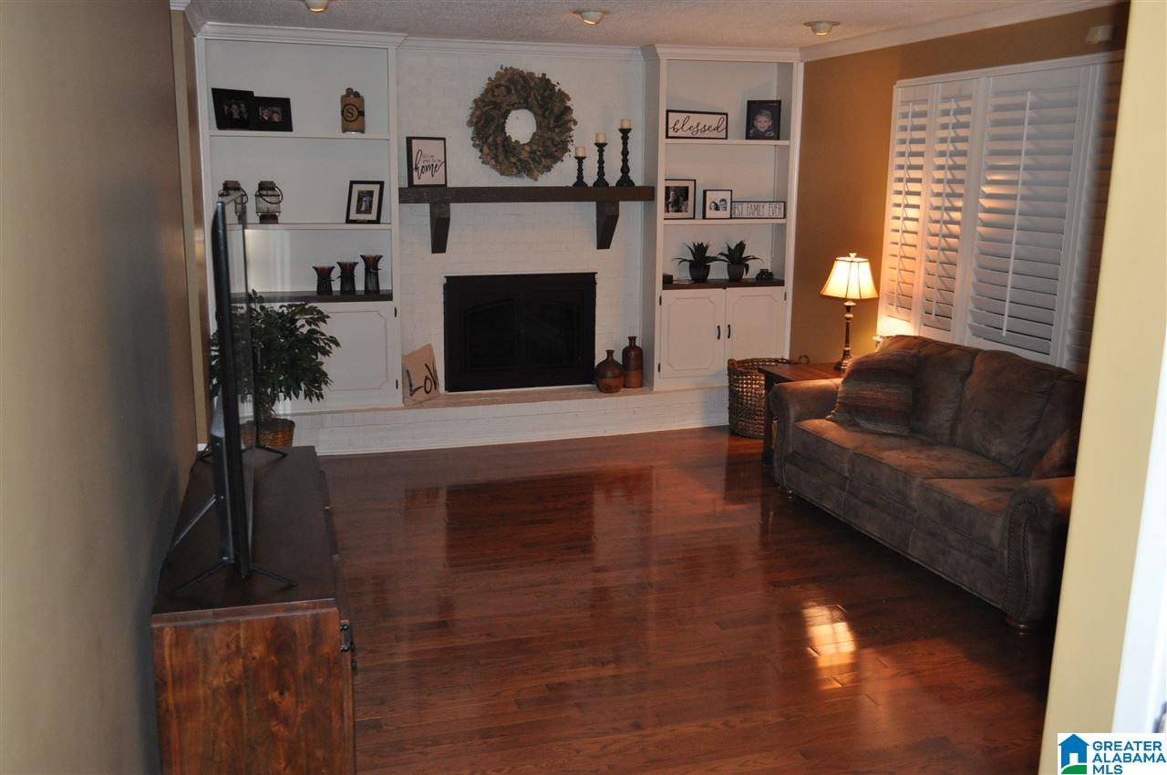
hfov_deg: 57.3
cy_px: 388
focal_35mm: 33
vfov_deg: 39.9
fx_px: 1068
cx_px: 584
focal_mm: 22
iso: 800
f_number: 3.8
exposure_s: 1/60
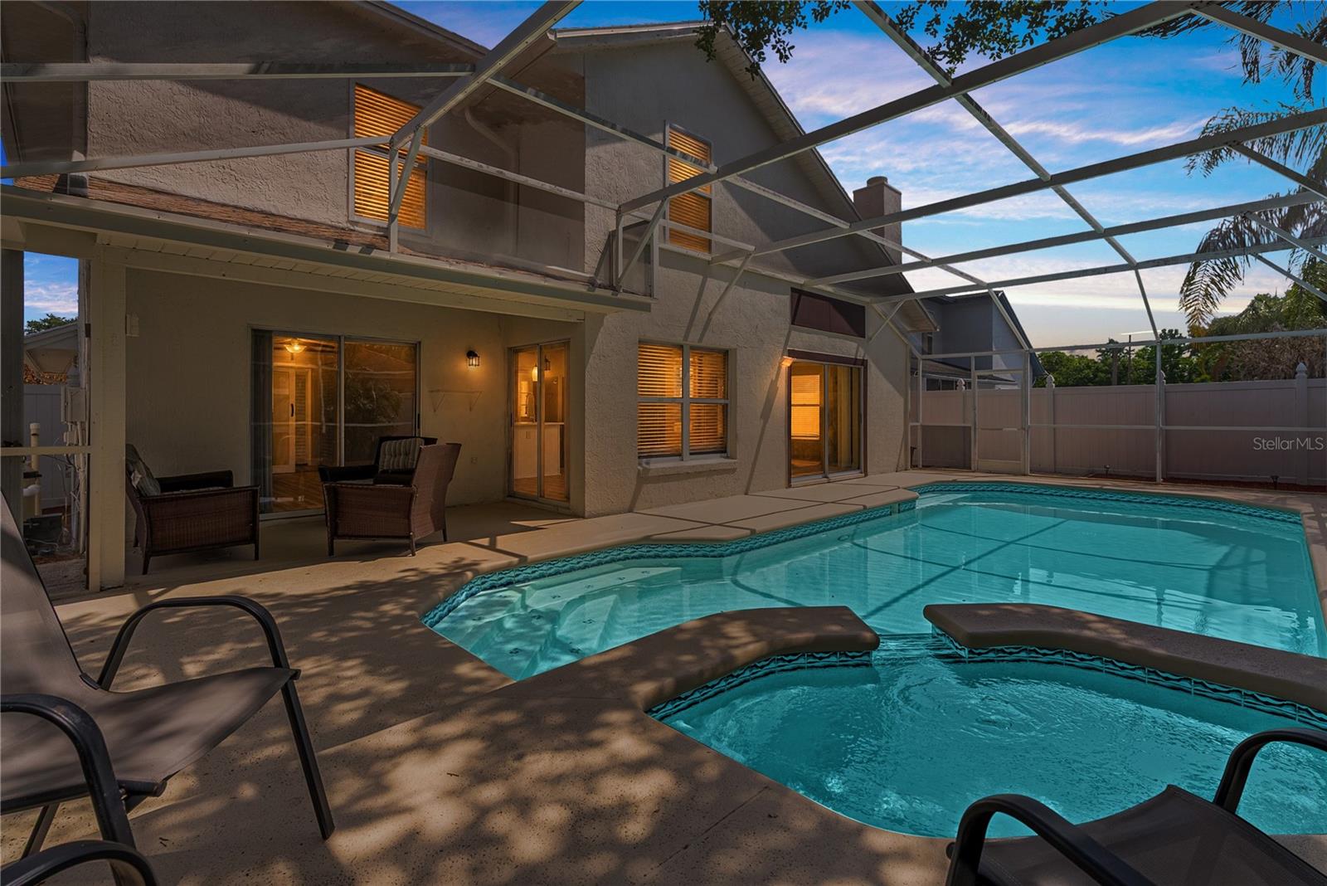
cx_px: 664
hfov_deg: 96.7
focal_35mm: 16
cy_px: 443
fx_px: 590
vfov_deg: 73.8
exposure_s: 1/100
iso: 100
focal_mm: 16
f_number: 10
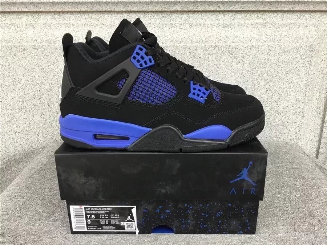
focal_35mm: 31
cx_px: 164
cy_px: 122
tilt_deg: -18.9
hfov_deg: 58.4
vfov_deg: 45.4
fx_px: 293
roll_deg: +0.8
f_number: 2.4
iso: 32
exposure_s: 1/33
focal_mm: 3.3
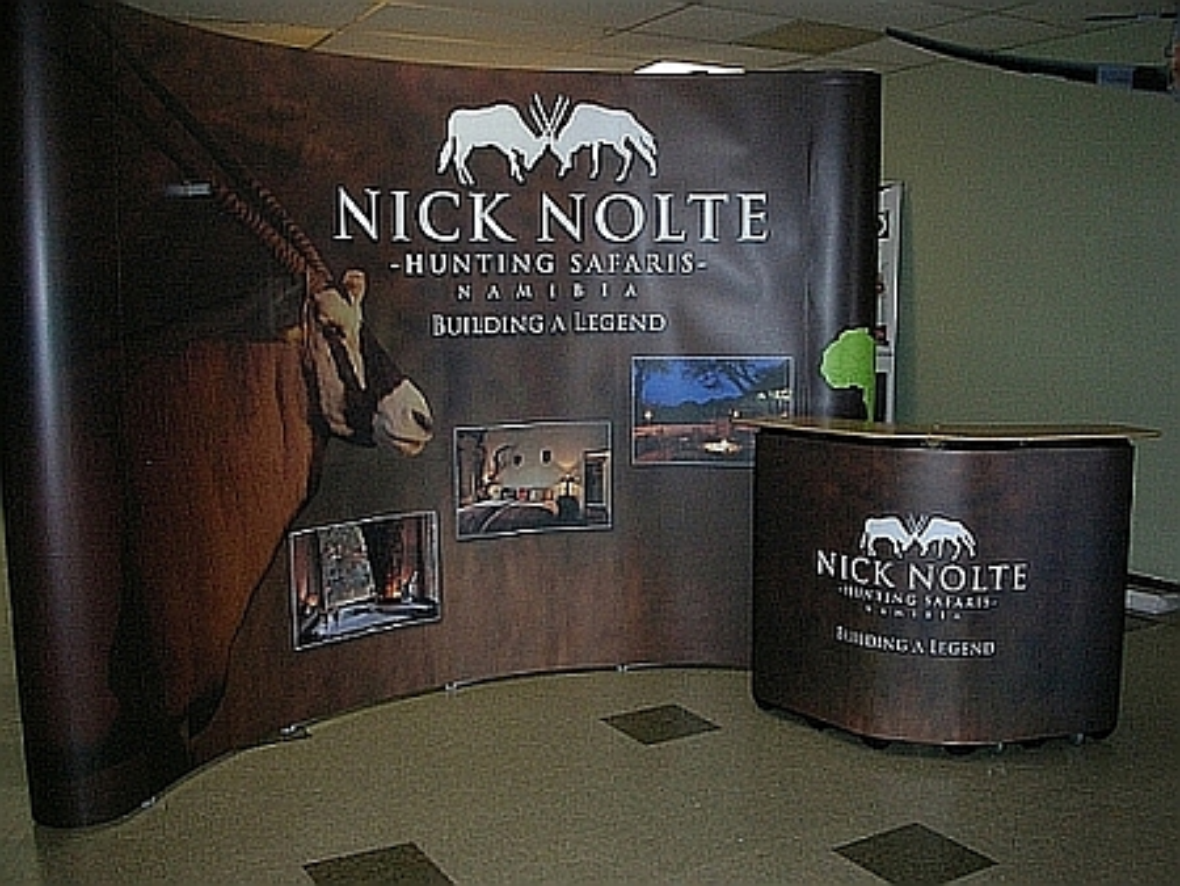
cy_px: 443
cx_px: 590
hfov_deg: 52.6
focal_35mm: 35
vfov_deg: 40.7
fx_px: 1194
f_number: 3
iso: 200
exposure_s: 1/60.1
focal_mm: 5.8
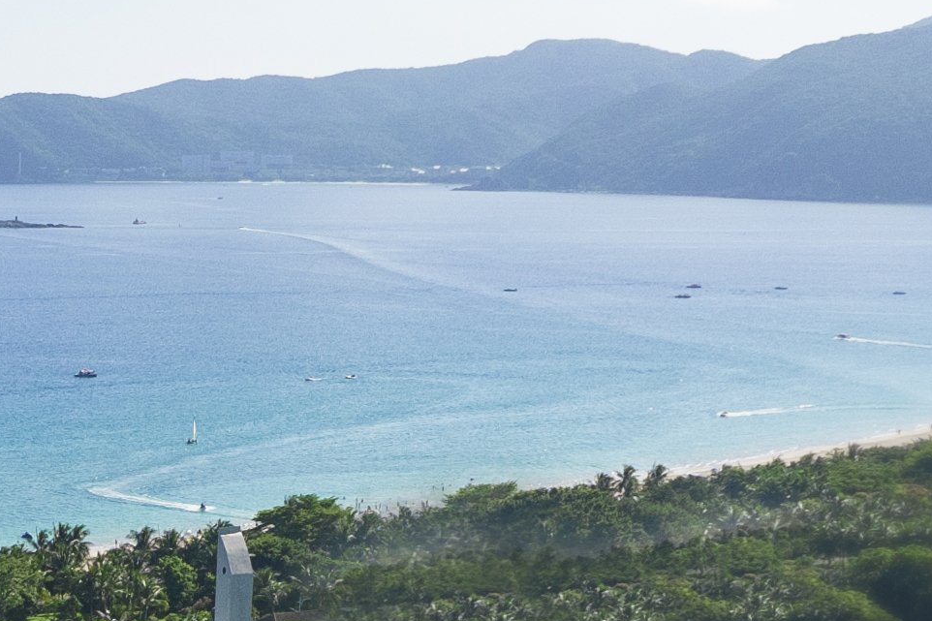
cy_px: 1070
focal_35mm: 125
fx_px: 3235
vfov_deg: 10.4
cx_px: -371
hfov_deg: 15.4
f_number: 2.8
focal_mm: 8.38
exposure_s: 1/2000
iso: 100
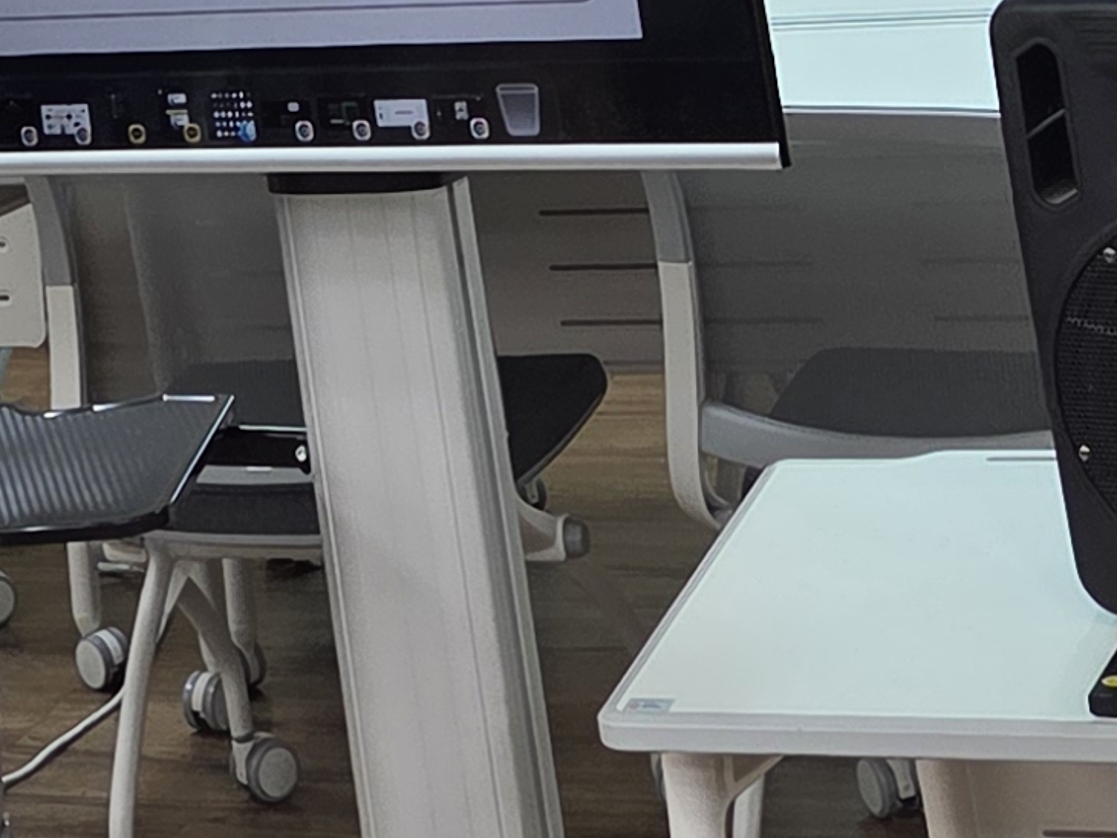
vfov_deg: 9.9
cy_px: -1350
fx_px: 4067
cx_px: -84
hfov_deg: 15.3
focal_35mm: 126
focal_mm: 5.4
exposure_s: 1/120
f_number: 1.8
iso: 64
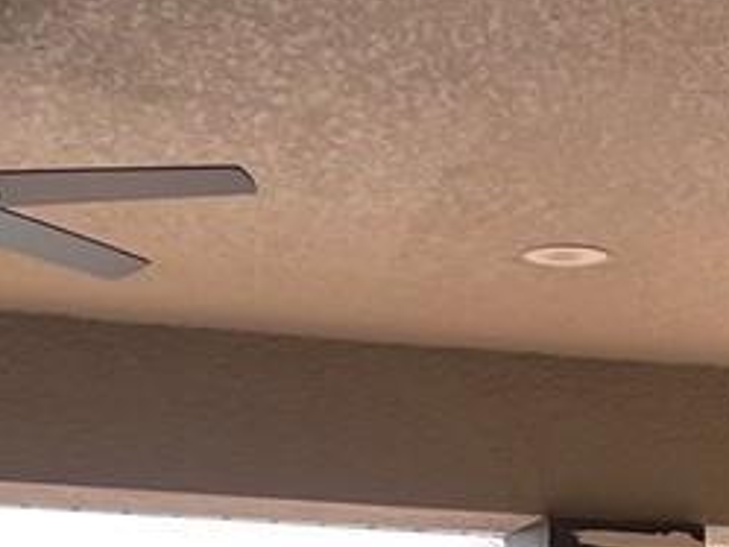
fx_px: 3519
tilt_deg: -7.1
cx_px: 700
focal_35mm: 167
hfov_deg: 11.7
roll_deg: -1.2
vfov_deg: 8.0
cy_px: 1427
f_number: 1.5
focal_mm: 5.7
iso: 50
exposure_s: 1/775
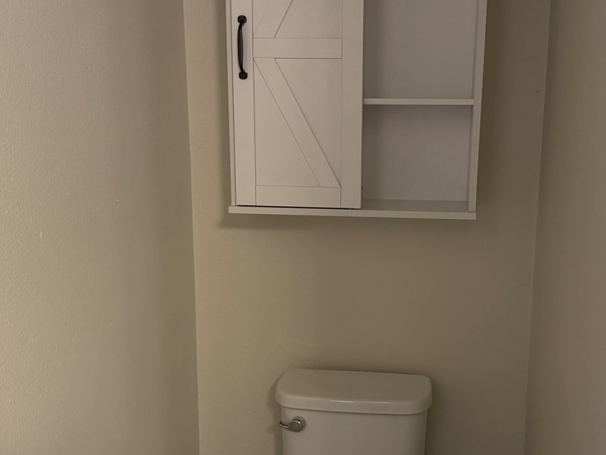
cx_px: 343
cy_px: 287
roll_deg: +0.0
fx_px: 788
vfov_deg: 32.0
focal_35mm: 45
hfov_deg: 42.0
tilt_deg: -12.2
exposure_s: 1/60
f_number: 1.78
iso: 200
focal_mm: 6.76
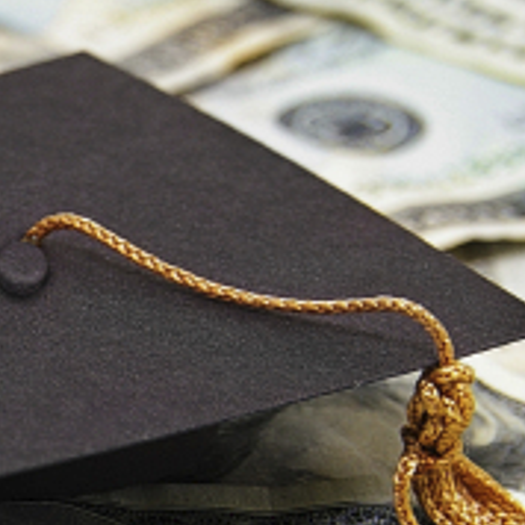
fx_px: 5216
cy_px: 583
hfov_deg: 5.7
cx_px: -336
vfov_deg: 5.7
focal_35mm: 304
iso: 200
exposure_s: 1/6
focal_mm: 50
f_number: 6.7
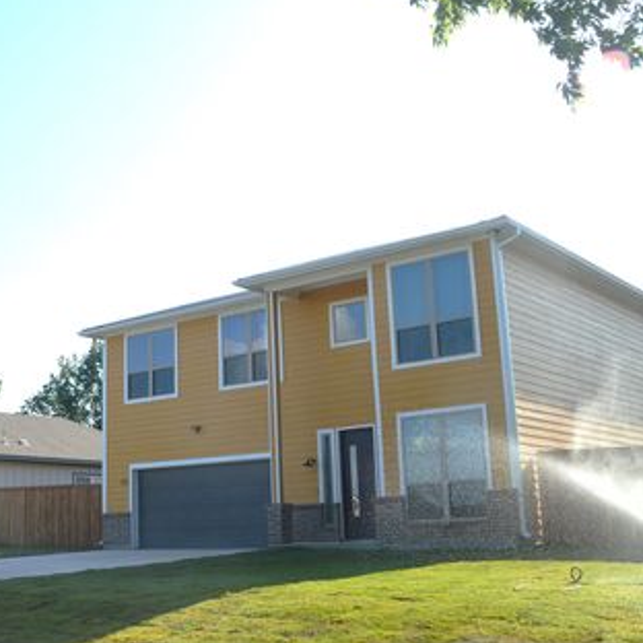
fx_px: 946
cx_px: 206
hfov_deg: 37.1
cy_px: 318
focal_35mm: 45
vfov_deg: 37.6
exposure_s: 1/400
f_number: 11
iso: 400
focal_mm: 22
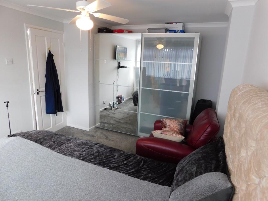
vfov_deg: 58.9
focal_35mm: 23
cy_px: 100
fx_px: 178
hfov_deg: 73.9
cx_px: 134
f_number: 3
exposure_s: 1/30
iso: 140
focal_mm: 4
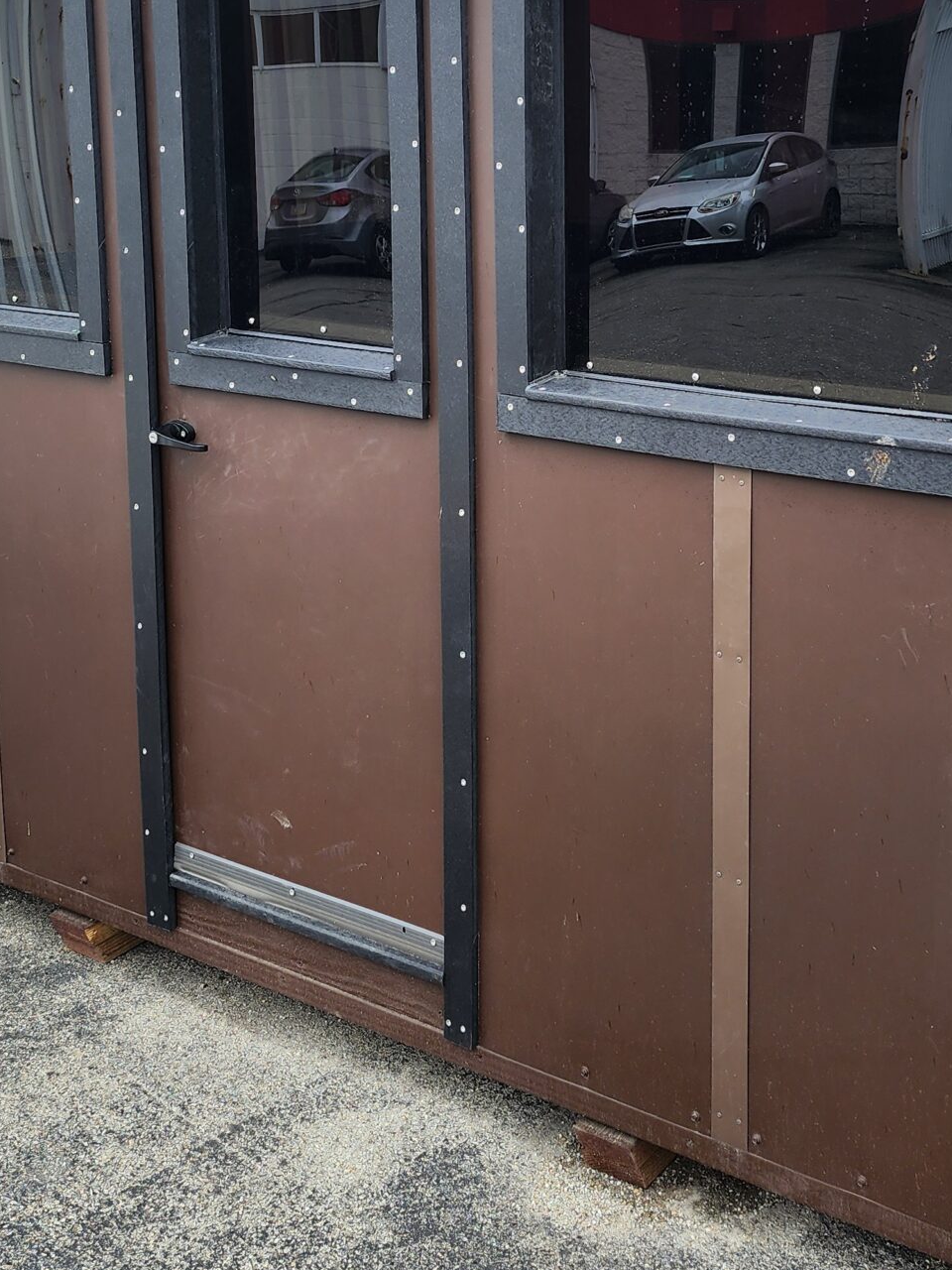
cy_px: 347
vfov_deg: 40.3
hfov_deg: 31.4
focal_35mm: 46
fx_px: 1687
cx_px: 597
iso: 32
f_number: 1.8
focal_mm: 6.4
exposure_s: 1/180
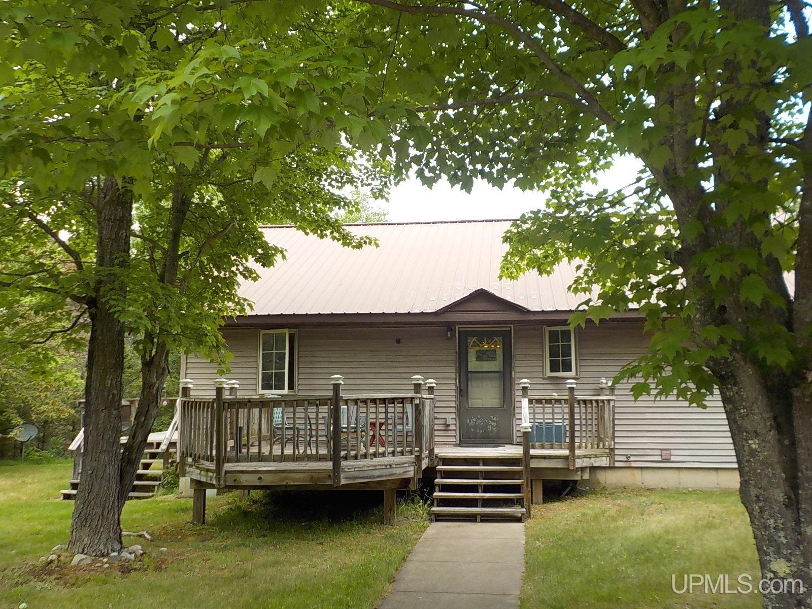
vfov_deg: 46.8
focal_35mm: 30
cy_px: 304
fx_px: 704
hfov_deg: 60.0
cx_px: 406
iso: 125
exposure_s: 1/250
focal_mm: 4.1
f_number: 3.3
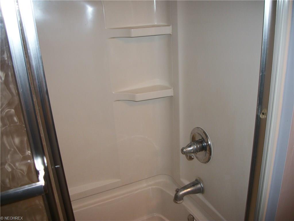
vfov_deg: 44.2
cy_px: 110
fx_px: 272
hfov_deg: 56.8
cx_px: 147
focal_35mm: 32
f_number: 2.9
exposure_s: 1/30
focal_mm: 5.7
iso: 80
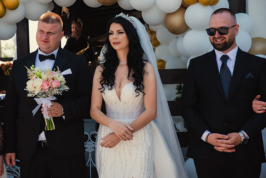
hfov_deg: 31.1
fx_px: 477
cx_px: 118
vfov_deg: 21.1
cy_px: 84
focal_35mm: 65
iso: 200
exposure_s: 1/400
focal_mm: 58
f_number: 5
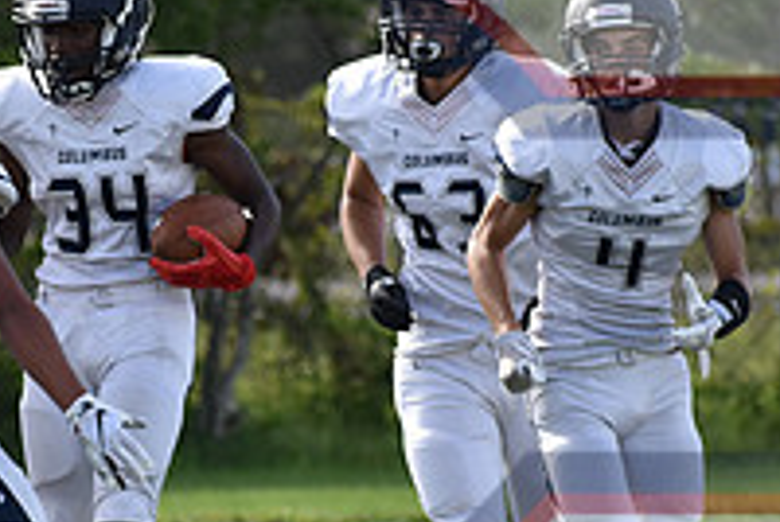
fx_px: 20722
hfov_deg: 2.2
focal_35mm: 955
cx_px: 101
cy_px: 294
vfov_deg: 1.4
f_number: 5.6
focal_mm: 220
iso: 400
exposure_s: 1/1000
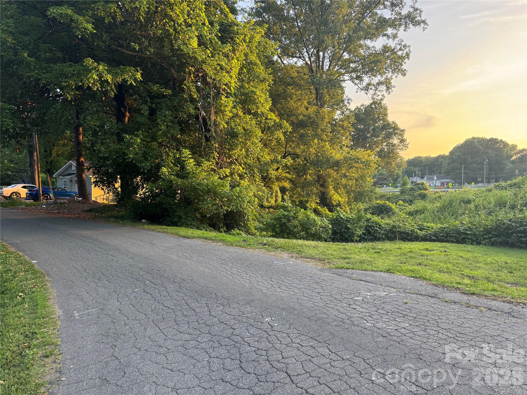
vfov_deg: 56.8
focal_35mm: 24
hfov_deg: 71.6
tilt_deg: -4.1
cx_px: 264
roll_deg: +0.3
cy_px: 198
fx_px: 365
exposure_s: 1/172
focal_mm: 6.76
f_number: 1.78
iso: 100
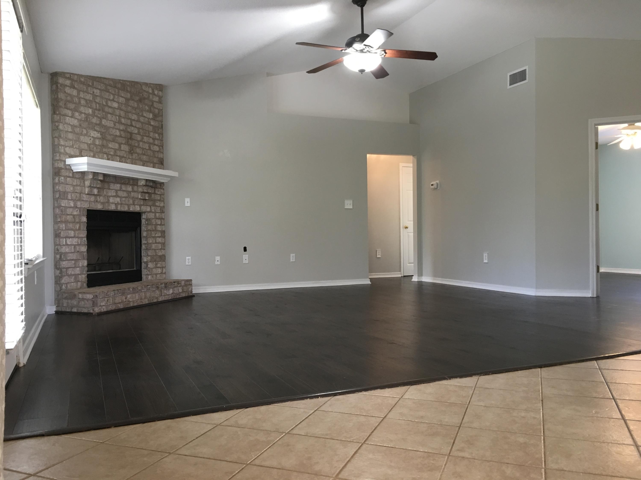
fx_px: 537
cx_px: 320
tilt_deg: -0.2
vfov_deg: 48.2
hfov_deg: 61.7
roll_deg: +1.3
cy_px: 240
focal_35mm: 29
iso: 80
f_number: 2.2
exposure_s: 1/30
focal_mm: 4.15
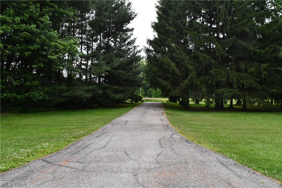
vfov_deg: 40.0
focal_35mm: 33
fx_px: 258
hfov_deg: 57.2
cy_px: 94
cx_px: 141
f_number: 16
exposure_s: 1/1000
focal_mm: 22
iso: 5000
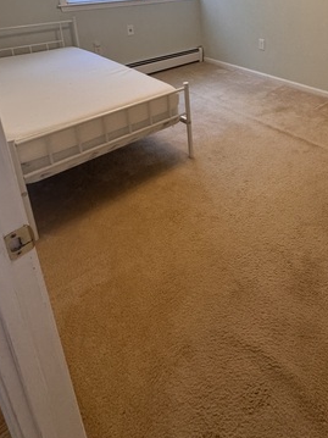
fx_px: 329
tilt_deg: -18.4
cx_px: 267
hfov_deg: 49.6
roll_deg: +0.6
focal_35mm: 26
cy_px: 60
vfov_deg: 59.4
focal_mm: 2.22
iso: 320
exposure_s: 1/120
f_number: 2.2
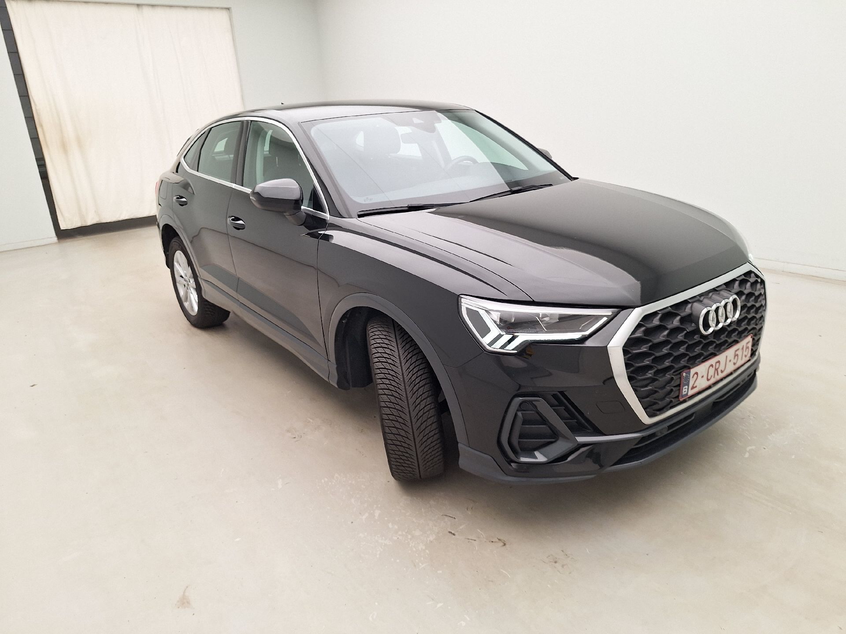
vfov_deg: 58.9
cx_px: 423
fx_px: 562
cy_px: 317
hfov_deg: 73.9
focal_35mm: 23
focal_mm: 5.54
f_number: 1.8
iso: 64
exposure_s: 1/100
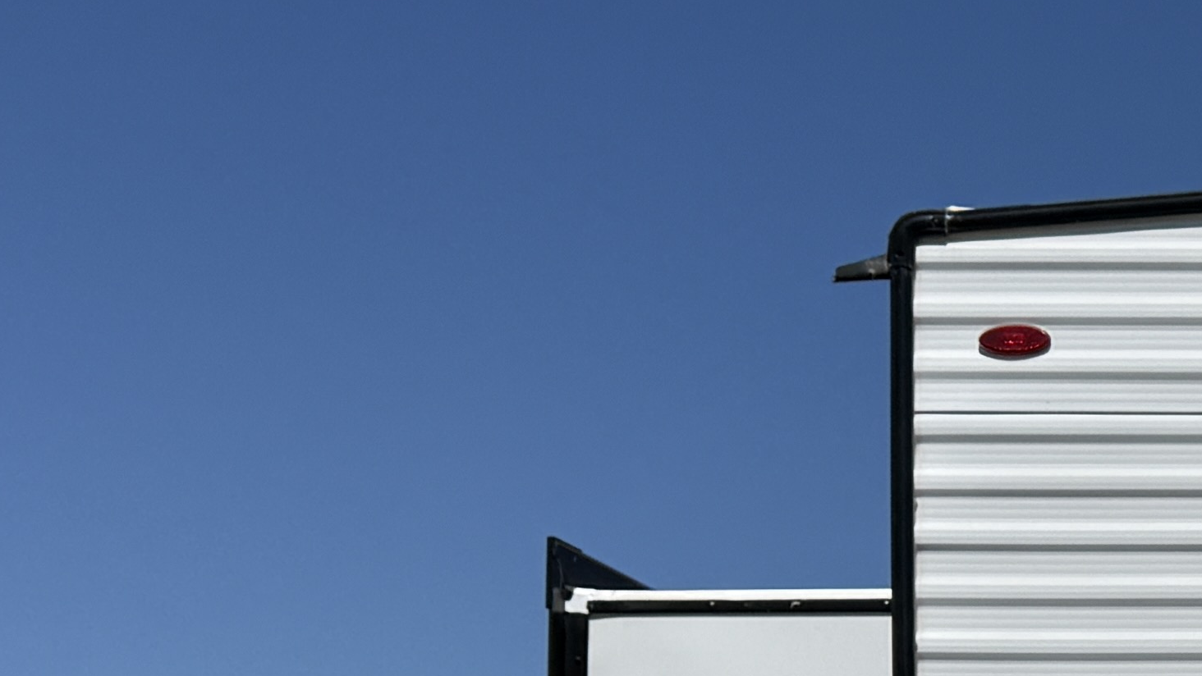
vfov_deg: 11.3
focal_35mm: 102
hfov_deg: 18.3
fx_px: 3251
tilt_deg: +3.0
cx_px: 1865
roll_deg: -1.3
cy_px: 1098
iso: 80
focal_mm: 6.76
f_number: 1.78
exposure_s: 1/11905
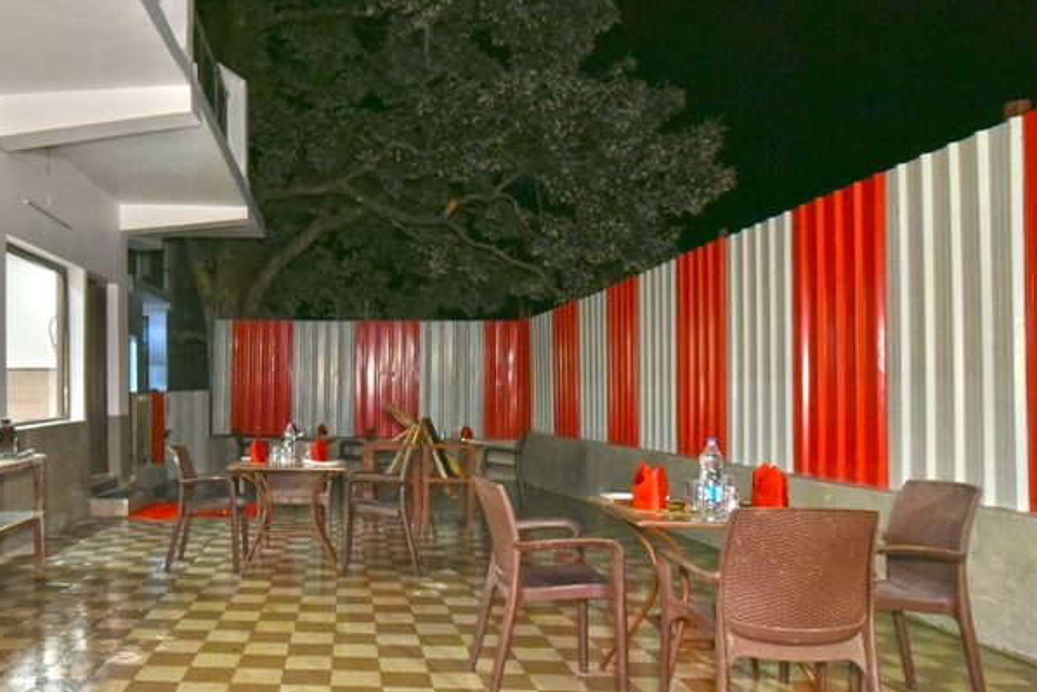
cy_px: 388
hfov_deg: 60.6
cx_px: 277
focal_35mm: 29
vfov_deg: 44.9
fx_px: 836
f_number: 8
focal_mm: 16
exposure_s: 1/60
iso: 6400
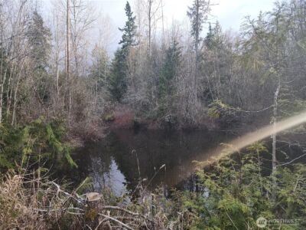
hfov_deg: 73.9
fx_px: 203
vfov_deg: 58.9
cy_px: 115
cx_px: 153
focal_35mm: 23
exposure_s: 1/120
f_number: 1.8
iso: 25
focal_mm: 6.4
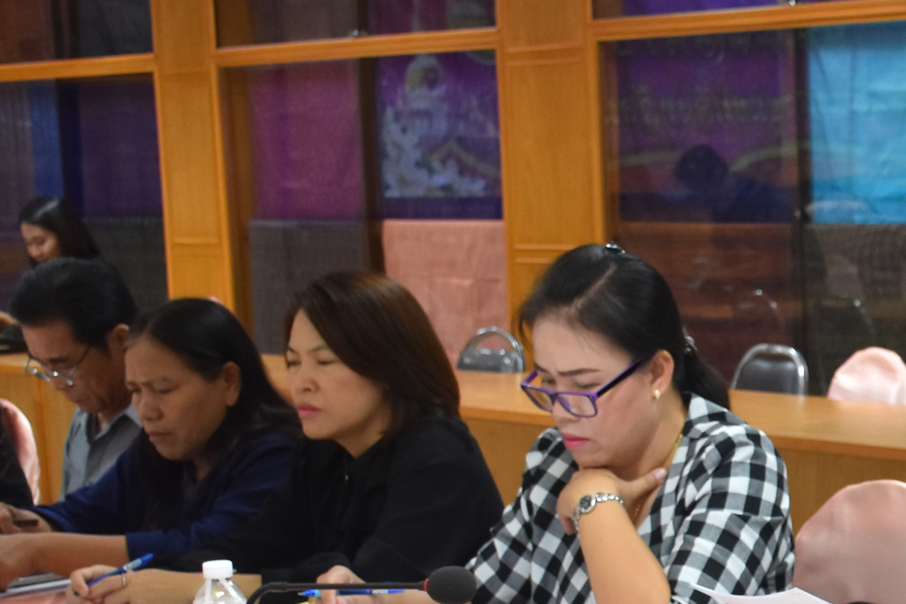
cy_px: 636
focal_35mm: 106
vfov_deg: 12.8
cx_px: 1088
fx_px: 2656
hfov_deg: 18.4
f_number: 4
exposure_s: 1/60
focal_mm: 23
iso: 640
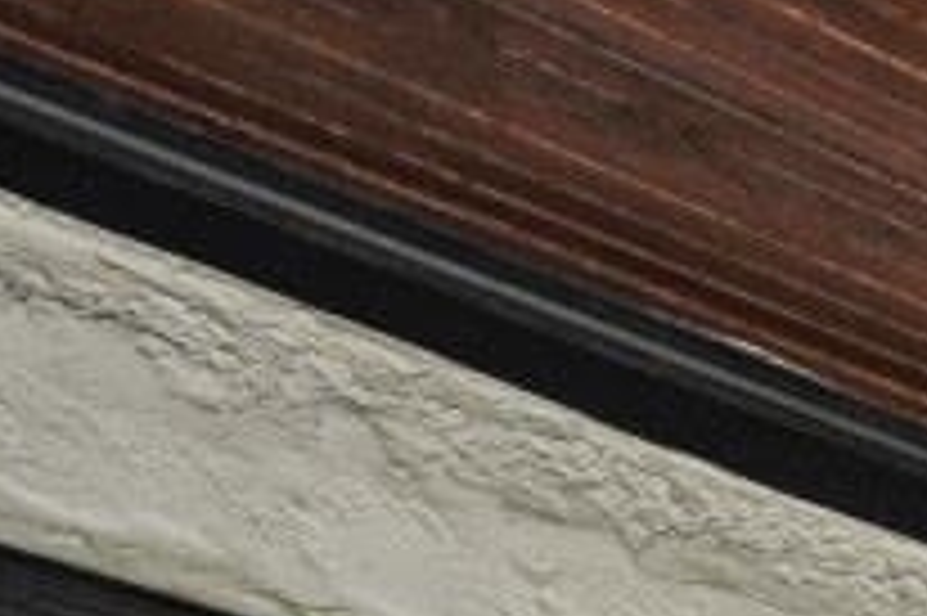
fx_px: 2624
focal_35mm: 102
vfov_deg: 9.1
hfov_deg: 13.5
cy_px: 2113
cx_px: 2322
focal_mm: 14
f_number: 4
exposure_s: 1/250
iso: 220
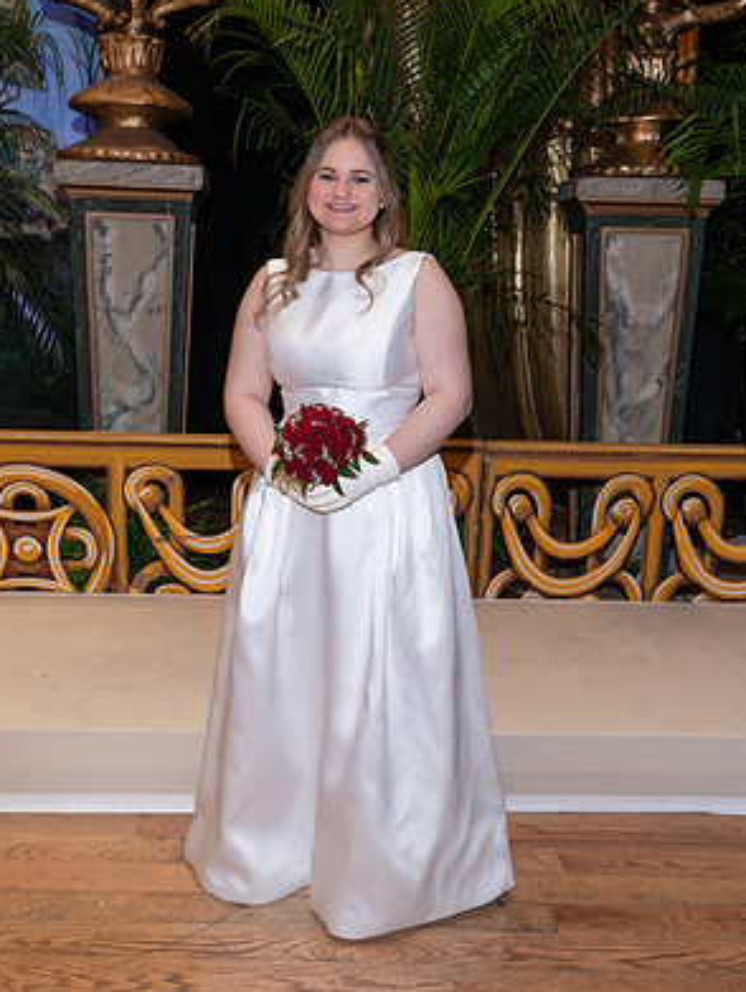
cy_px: 477
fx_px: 1205
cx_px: 370
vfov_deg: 44.7
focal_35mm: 42
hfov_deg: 34.4
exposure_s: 1/50
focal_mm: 38
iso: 400
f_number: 5.6
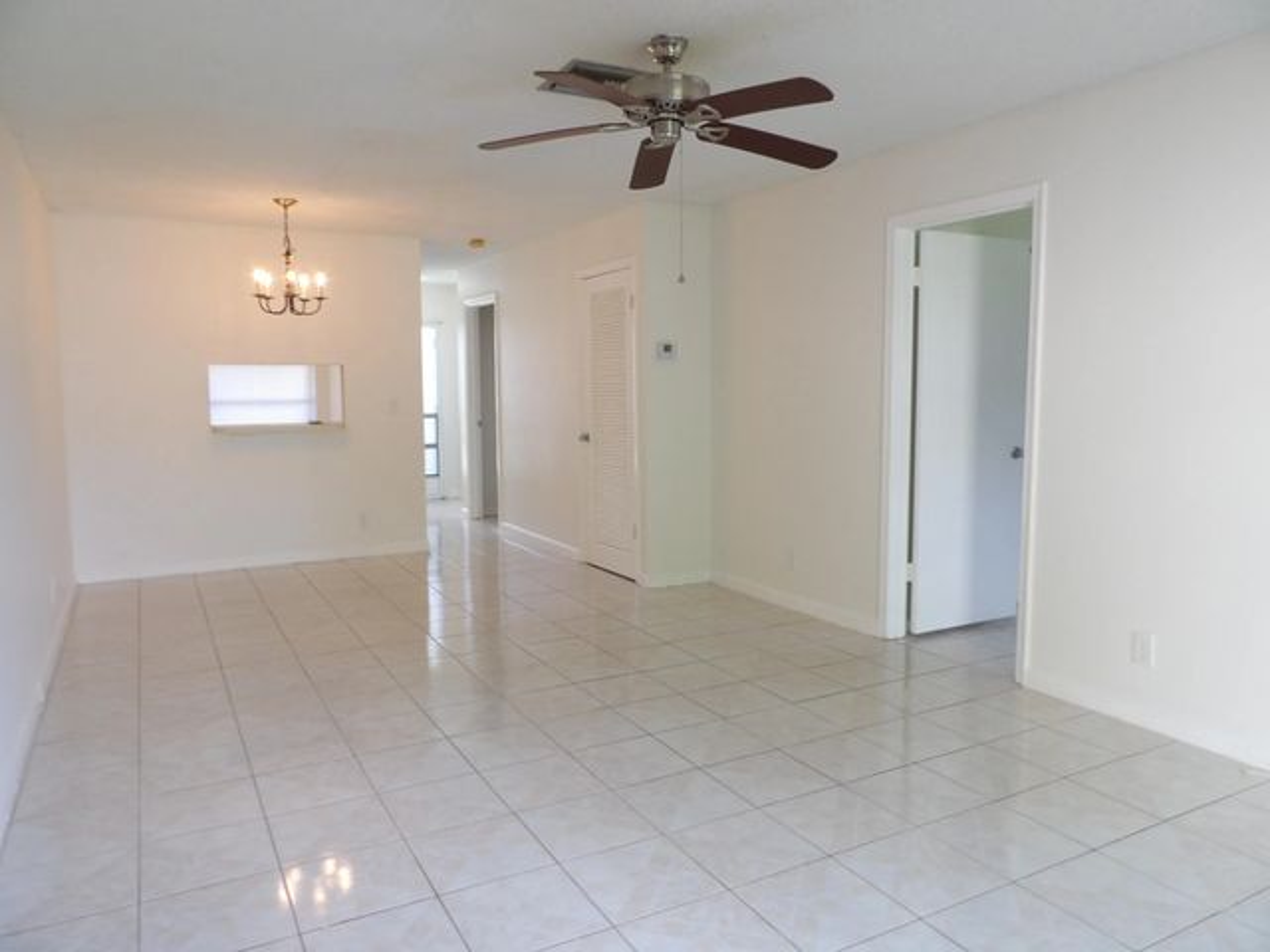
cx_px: 635
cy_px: 476
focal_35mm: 24
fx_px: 881
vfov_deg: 56.8
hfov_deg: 71.6
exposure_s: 1/33
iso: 147
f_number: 2.8
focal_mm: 4.3
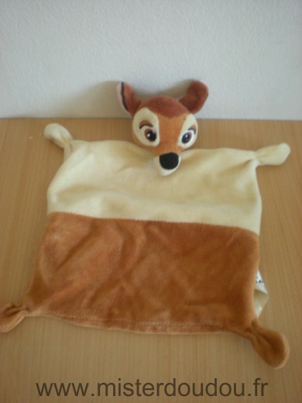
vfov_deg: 49.0
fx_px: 442
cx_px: 151
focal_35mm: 38
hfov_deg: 37.7
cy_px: 202
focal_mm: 6.3
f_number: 3.1
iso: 200
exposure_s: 1/9.4
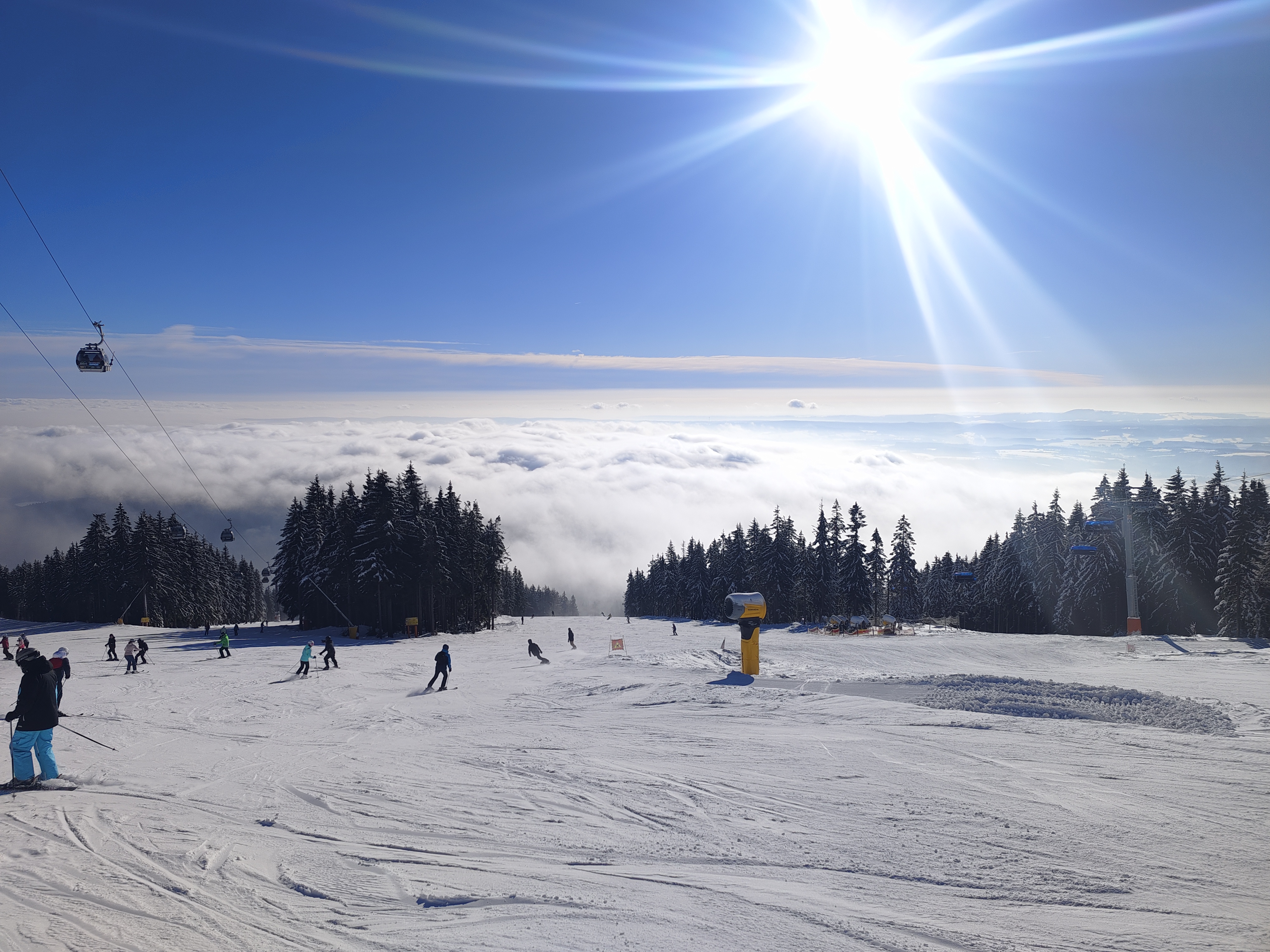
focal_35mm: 23
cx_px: 635
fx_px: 844
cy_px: 476
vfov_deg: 58.9
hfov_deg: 73.9
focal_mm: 6.51
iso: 50
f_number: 1.57
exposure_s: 1/7054
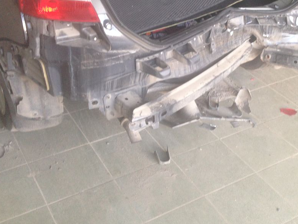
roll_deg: -2.6
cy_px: 67
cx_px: 203
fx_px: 465
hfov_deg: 35.1
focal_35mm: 54
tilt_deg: -28.4
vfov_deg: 26.8
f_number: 2.4
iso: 80
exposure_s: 1/20
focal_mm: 4.12
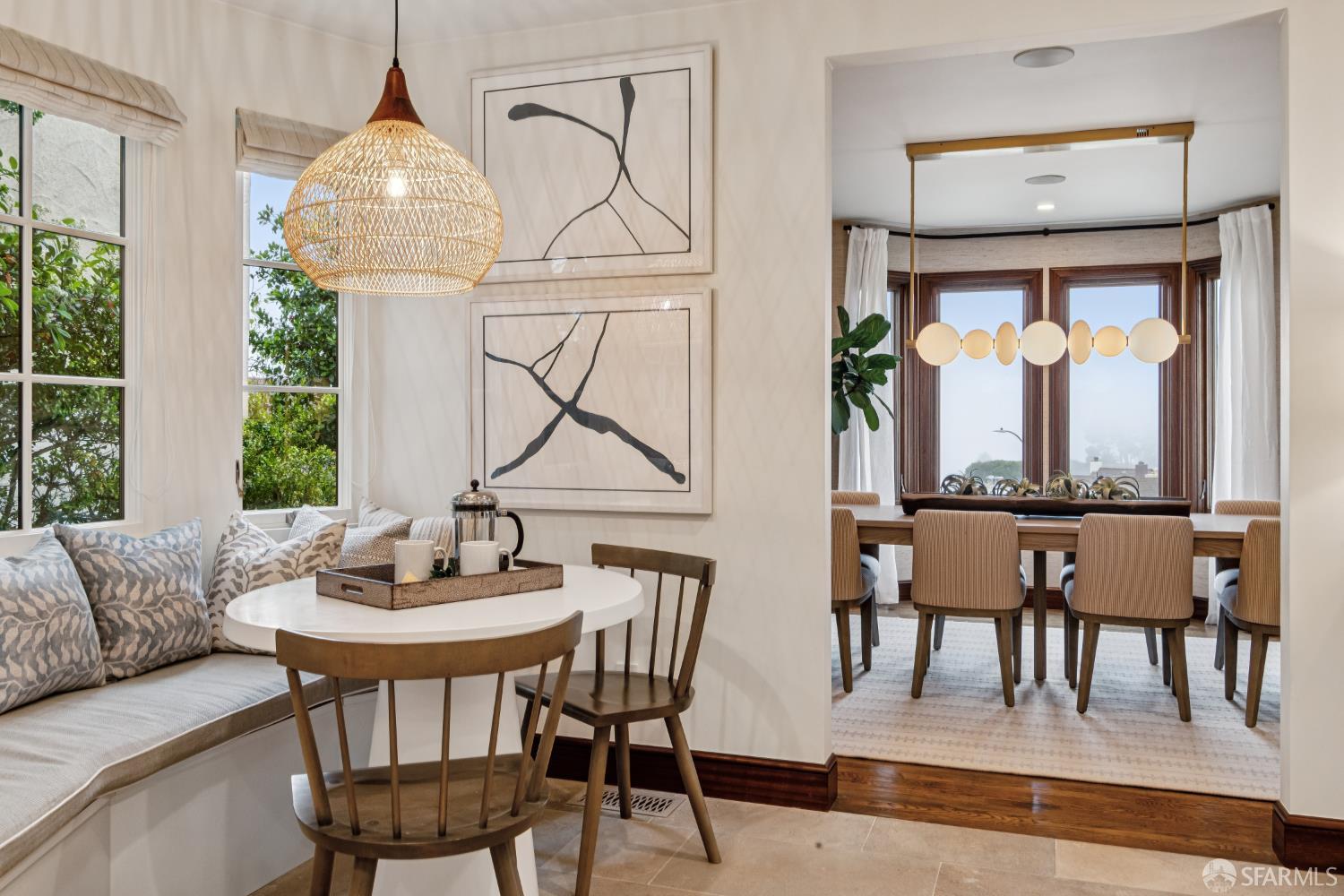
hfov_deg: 61.9
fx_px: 1120
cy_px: 448
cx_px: 672
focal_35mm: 30
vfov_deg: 43.6
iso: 640
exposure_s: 1/25
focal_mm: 30
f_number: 16
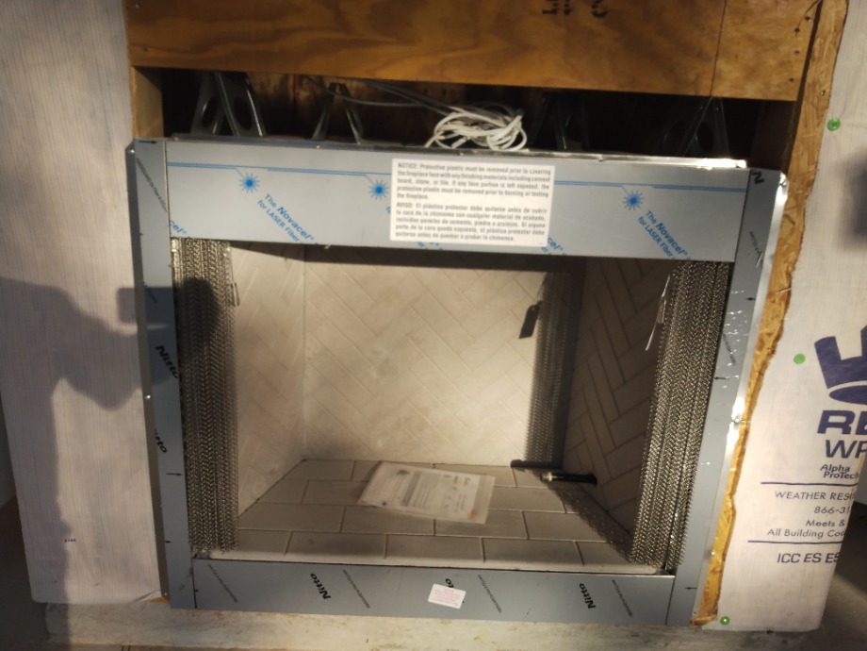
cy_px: 326
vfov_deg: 66.0
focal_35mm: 20
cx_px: 434
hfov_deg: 81.7
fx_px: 501
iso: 100
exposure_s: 1/583
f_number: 2
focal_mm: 3.54
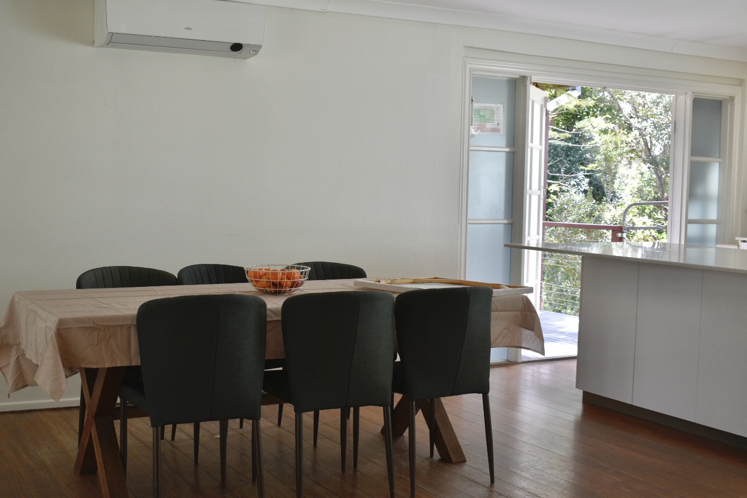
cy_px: 249
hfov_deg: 53.1
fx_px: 747
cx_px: 374
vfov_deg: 36.9
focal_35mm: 36
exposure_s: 1/100
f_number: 5
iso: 400
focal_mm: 24
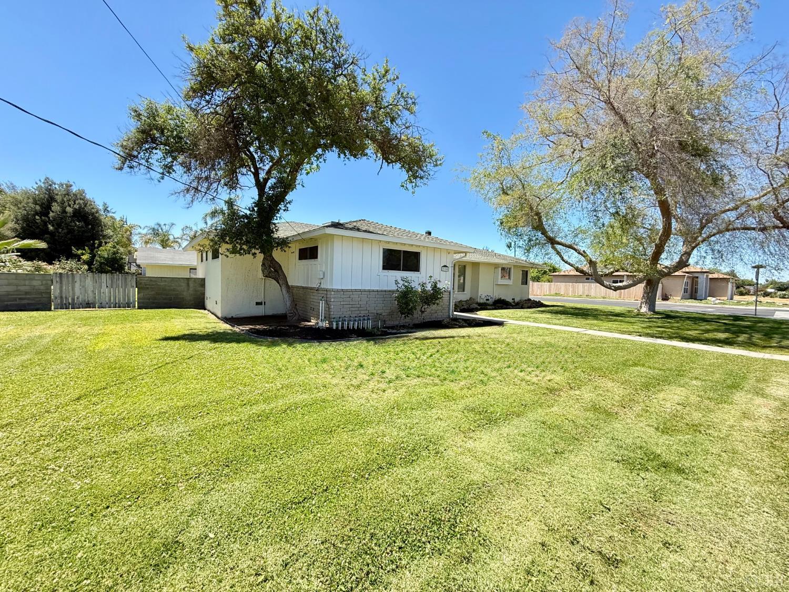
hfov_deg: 102.1
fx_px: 319
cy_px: 296
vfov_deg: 85.7
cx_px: 394
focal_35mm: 14
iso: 64
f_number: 2.2
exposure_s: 1/644
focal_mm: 2.22
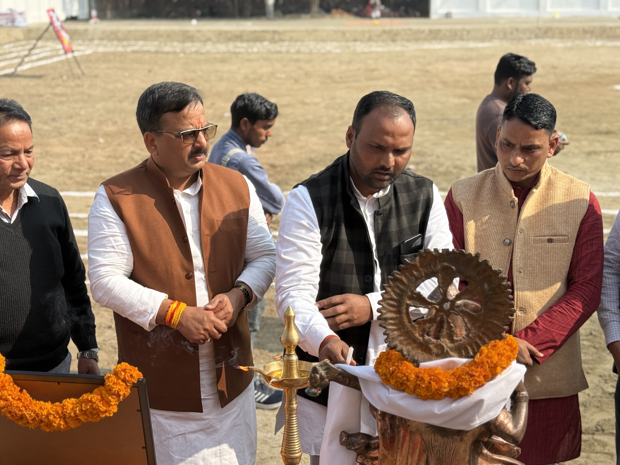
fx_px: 967
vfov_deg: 27.0
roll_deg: +0.2
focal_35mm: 54
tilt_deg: -12.4
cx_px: 274
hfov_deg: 35.5
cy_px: 221
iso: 64
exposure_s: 1/2762
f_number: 1.78
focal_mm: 6.76
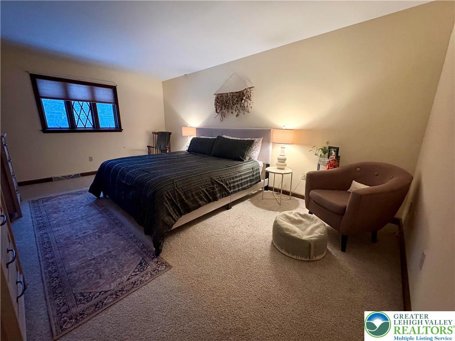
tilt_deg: -12.4
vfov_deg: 85.7
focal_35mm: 14
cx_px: 228
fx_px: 184
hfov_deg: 102.1
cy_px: 170
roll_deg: -1.1
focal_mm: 2.22
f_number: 2.2
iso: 800
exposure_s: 1/40
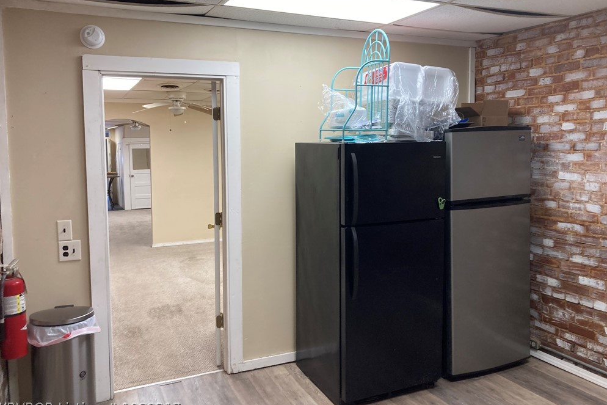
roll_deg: +0.0
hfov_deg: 61.9
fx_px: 506
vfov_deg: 43.6
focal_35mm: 30
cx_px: 303
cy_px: 183
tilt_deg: -4.9
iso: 50
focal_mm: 3.99
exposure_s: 1/60
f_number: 1.8
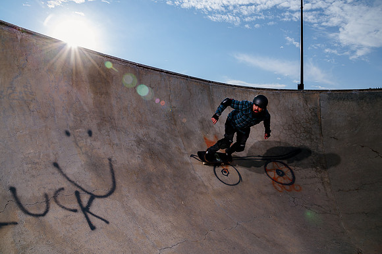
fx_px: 274
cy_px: 127
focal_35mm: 26
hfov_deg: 69.7
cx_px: 191
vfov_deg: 49.7
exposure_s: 1/500
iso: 200
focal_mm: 24
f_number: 8
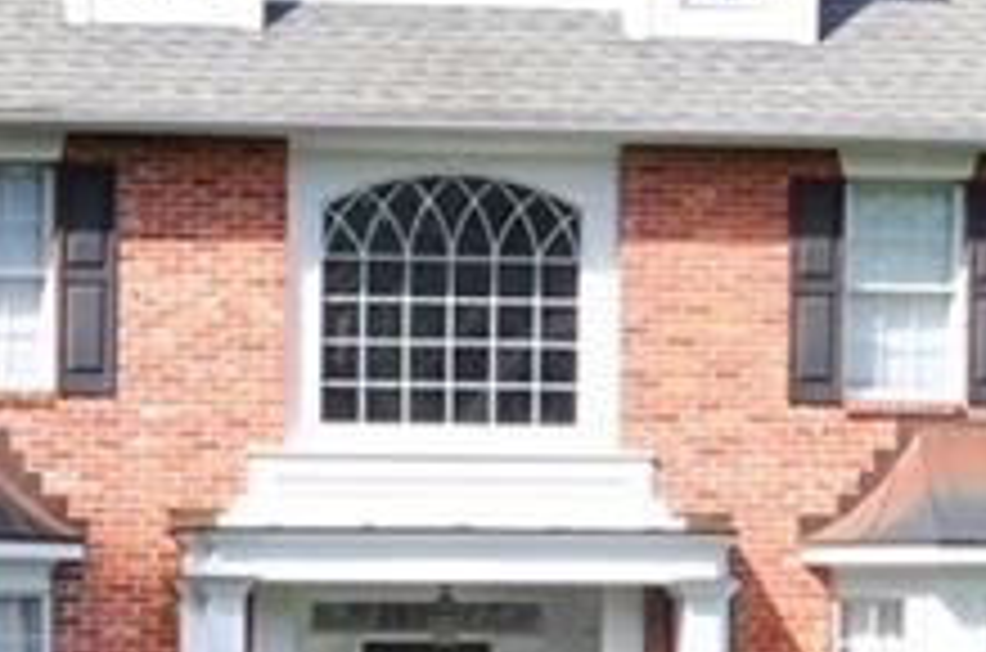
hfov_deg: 14.3
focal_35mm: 140
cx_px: -149
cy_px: 560
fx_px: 3826
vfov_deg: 9.7
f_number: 9
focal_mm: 20
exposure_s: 1/250
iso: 250
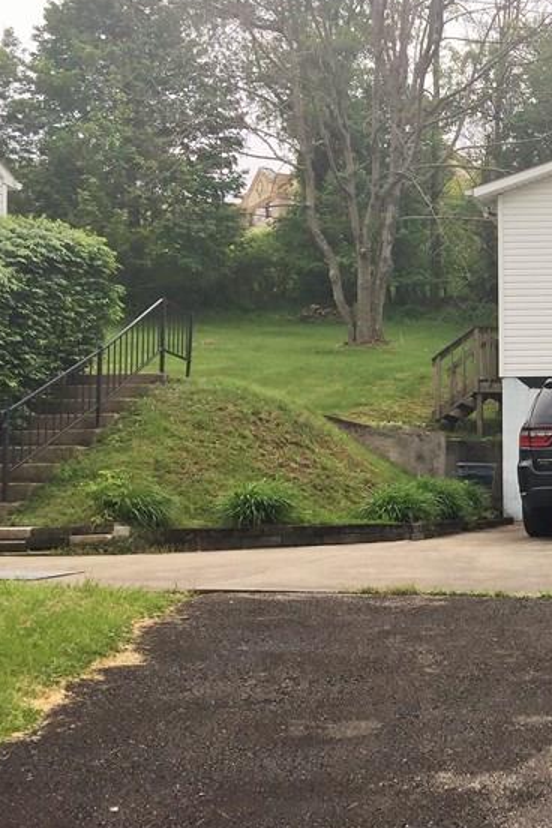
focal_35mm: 56
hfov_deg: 21.9
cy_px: 459
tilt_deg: +2.5
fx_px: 1288
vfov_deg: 35.6
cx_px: 708
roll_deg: -0.3
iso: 32
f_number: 2.2
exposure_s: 1/760
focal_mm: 4.15
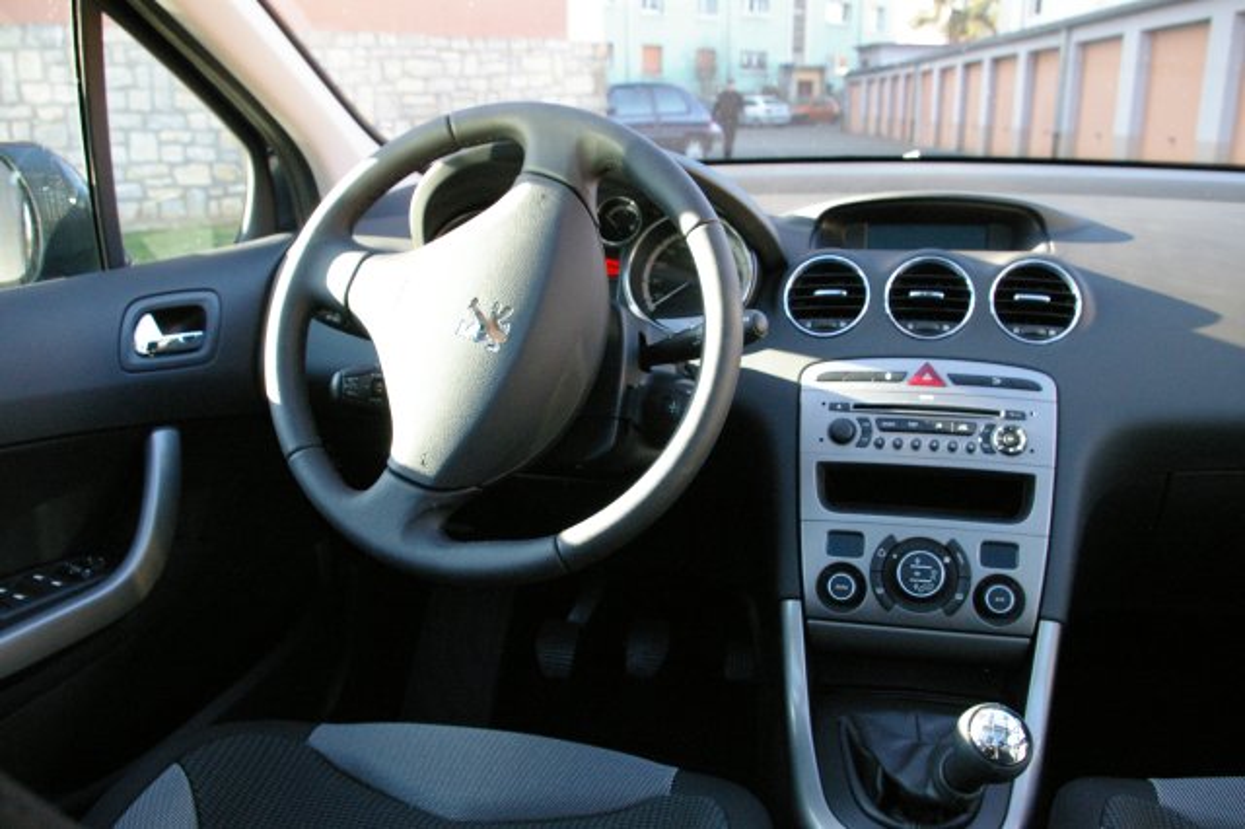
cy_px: 414
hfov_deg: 62.0
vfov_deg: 43.6
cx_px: 622
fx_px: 1037
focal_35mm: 30
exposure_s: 1/90
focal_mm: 20
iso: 1600
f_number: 8
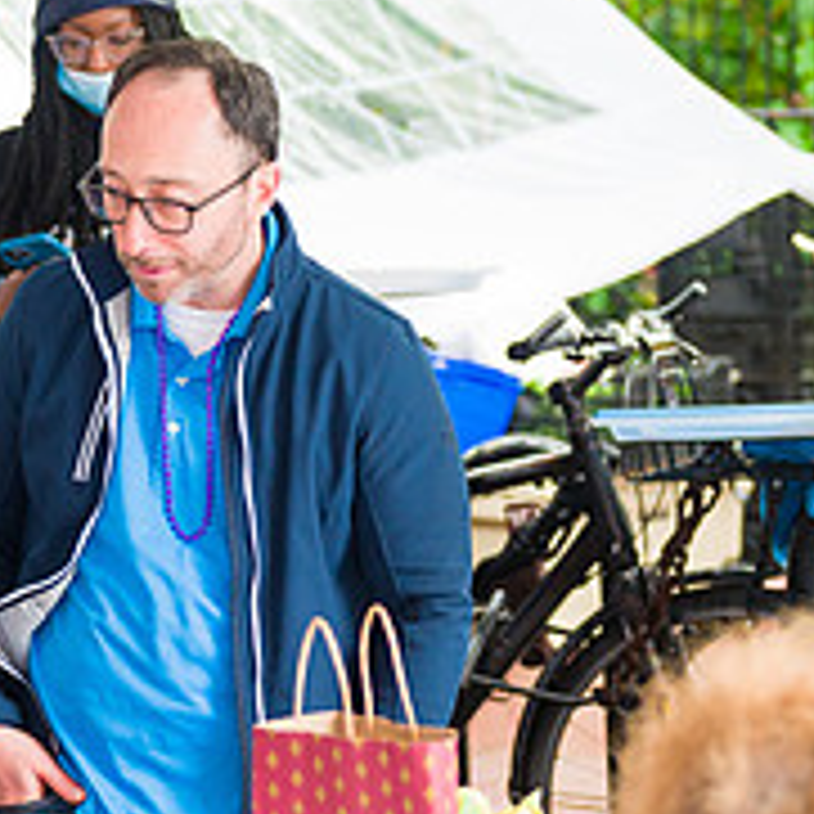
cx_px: 144
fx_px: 3618
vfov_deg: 12.8
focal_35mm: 136
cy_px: 544
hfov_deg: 12.8
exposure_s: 1/250
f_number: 3.2
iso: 1000
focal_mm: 50
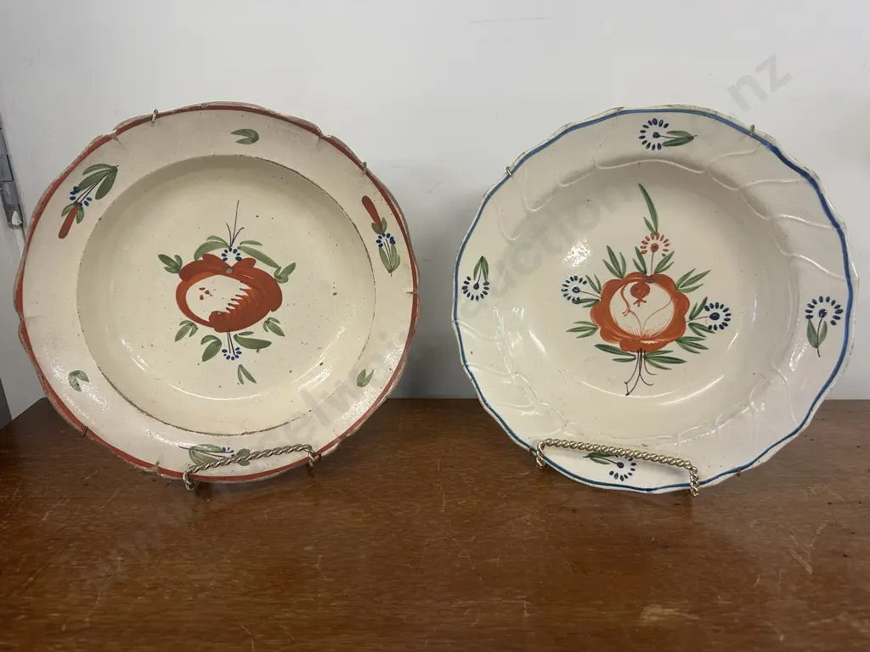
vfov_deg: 56.8
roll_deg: +0.8
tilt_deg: -20.5
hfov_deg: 71.6
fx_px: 603
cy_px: 326
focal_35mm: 24
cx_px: 435
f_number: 1.78
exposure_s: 1/100
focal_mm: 6.86
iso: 160
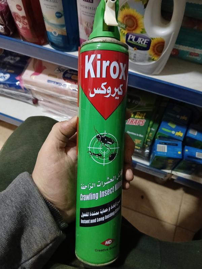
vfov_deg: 67.2
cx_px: 101
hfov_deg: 53.2
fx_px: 202
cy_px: 134
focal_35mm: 26
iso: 2000
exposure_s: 1/16.7
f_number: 1.8
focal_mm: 4.05
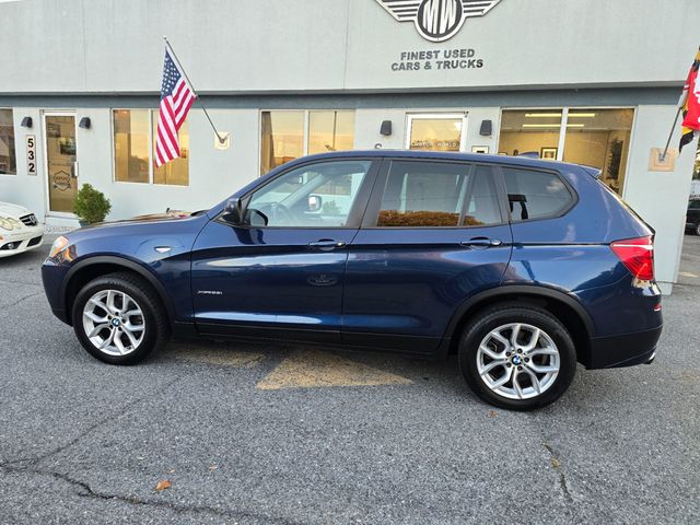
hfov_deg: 73.9
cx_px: 350
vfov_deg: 58.9
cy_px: 262
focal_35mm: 23
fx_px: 465
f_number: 1.7
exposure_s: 1/180
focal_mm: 6.3
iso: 125
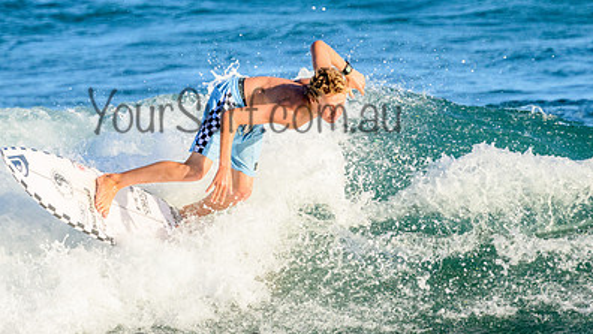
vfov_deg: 1.0
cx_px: 243
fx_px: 19330
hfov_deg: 1.8
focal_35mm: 1229
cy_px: 98
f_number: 11
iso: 1800
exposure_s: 1/2000
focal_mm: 800
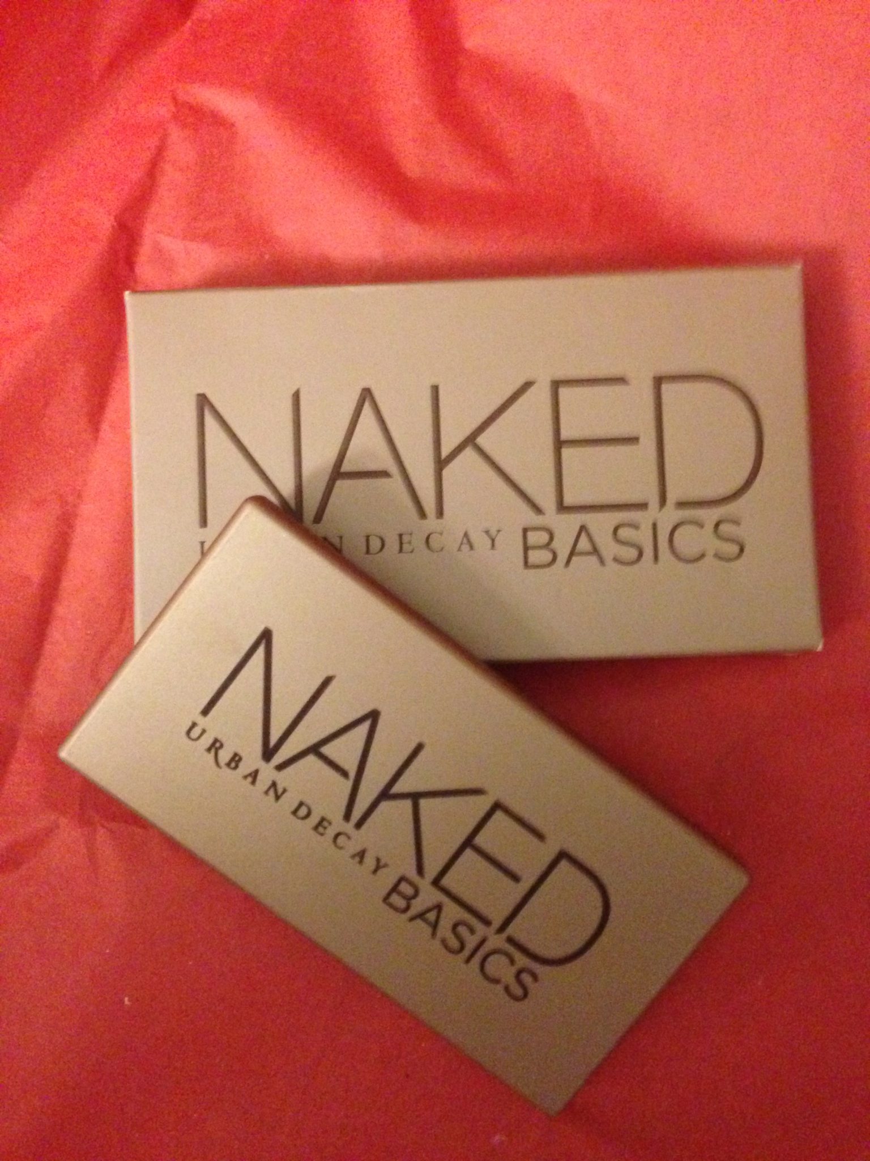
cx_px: 435
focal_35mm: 33
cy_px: 580
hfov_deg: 42.9
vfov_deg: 55.4
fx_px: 1106
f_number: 2.4
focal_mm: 4.12
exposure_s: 1/15
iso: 800
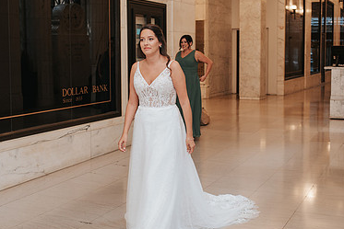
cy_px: 102
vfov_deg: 24.6
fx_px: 526
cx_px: 150
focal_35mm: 55
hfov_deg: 36.2
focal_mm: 35
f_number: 4
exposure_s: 1/125
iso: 720
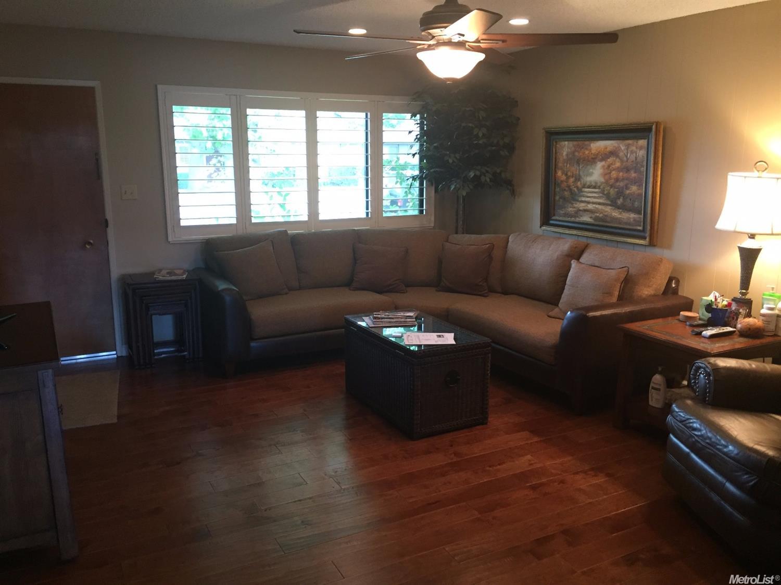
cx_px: 390
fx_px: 654
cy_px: 292
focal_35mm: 29
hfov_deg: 61.7
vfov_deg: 48.2
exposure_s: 1/30
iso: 125
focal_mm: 4.15
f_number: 2.2
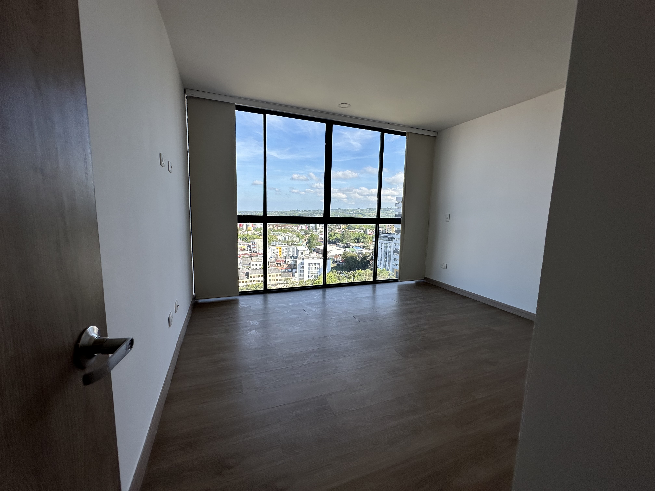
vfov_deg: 85.7
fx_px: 265
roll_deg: -1.1
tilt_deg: -6.5
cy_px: 246
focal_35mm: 14
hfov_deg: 102.1
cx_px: 328
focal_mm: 2.22
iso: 50
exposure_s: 1/1014
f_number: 2.2
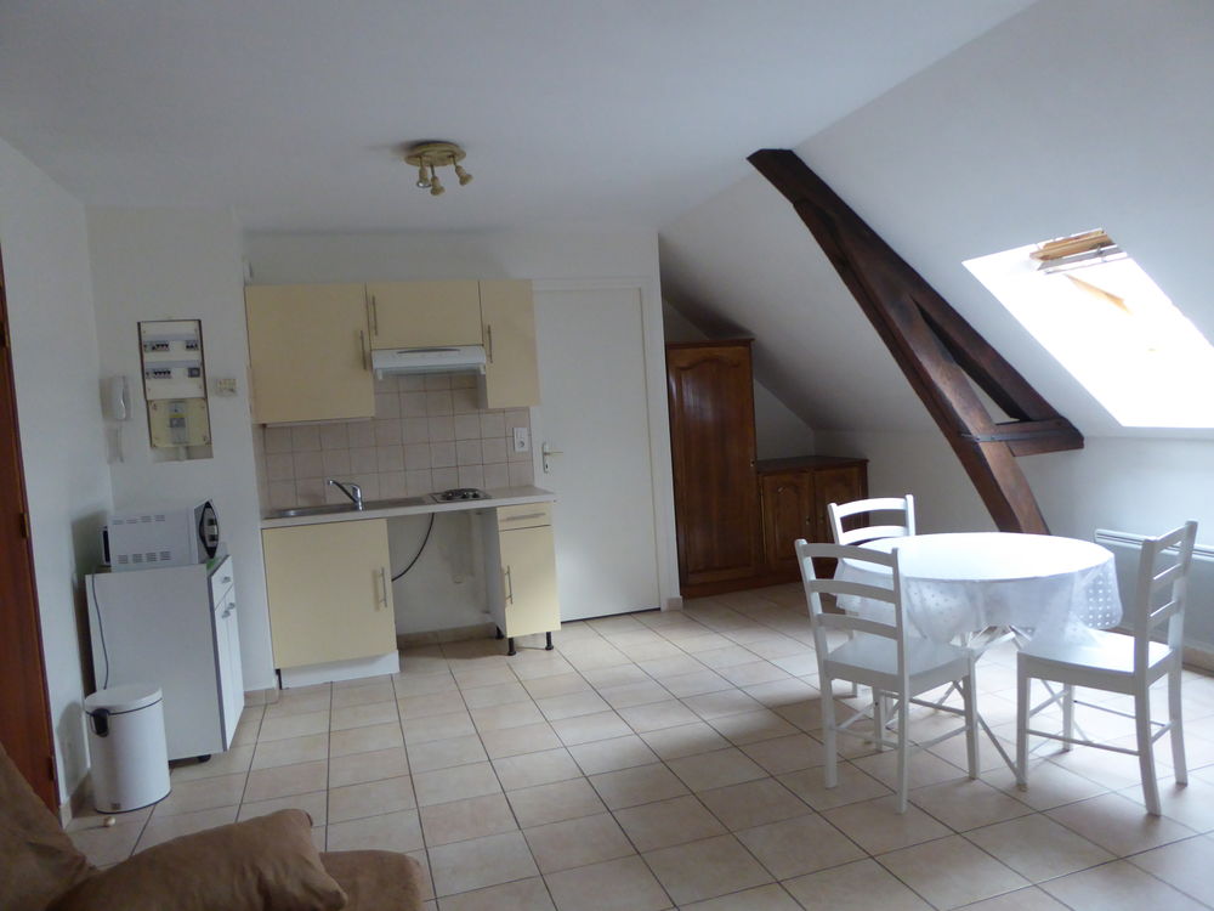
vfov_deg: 56.8
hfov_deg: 71.6
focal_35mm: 24
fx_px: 842
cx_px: 607
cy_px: 456
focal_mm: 4.3
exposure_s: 1/30
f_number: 3.3
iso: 400
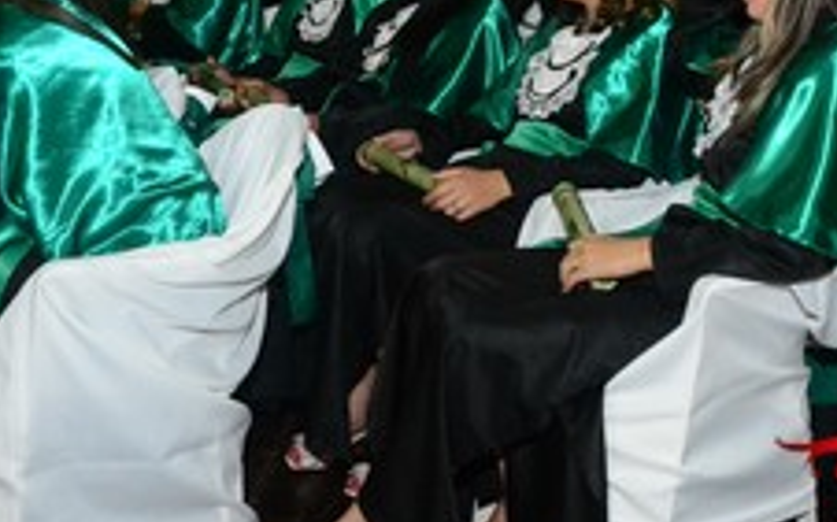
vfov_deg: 21.0
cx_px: 448
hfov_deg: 33.5
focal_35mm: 61
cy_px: 115
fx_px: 1391
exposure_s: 1/80
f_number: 5.6
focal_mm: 20
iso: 3200
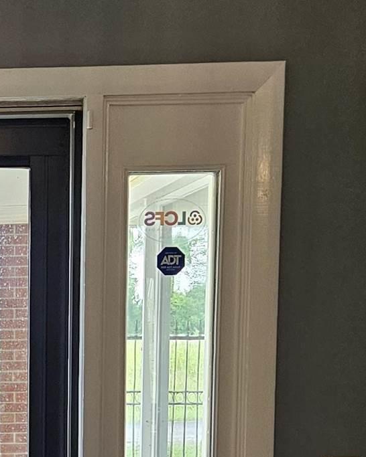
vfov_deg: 18.2
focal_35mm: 101
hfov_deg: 14.7
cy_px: 514
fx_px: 1368
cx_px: -91
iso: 200
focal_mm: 5.4
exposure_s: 1/120
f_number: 1.8
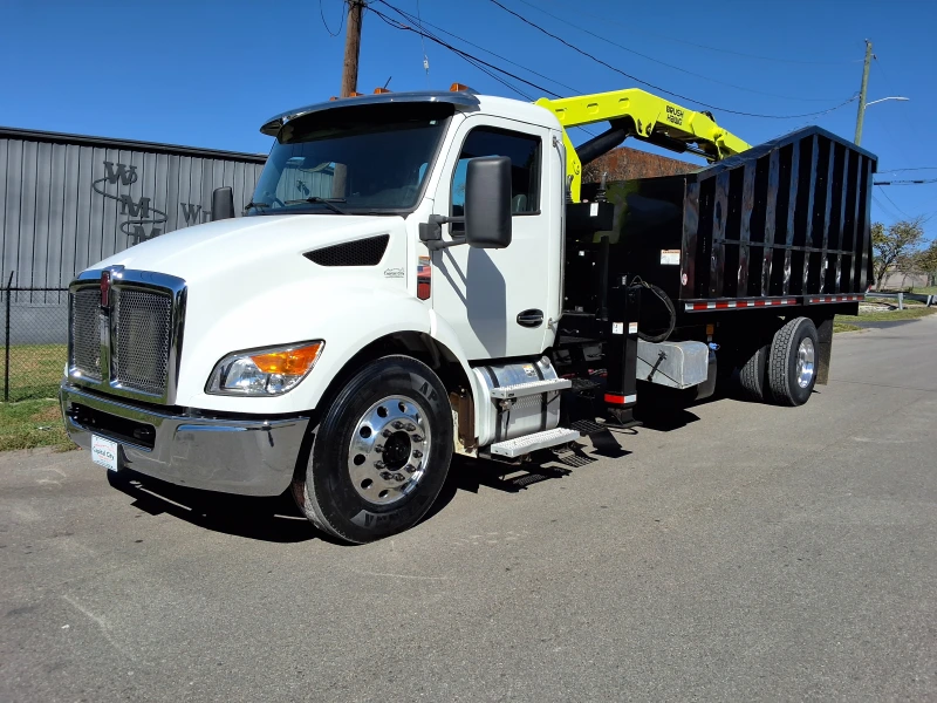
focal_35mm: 28
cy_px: 352
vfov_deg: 49.7
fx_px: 758
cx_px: 468
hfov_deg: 63.4
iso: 32
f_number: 1.9
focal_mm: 2.91
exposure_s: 1/2959
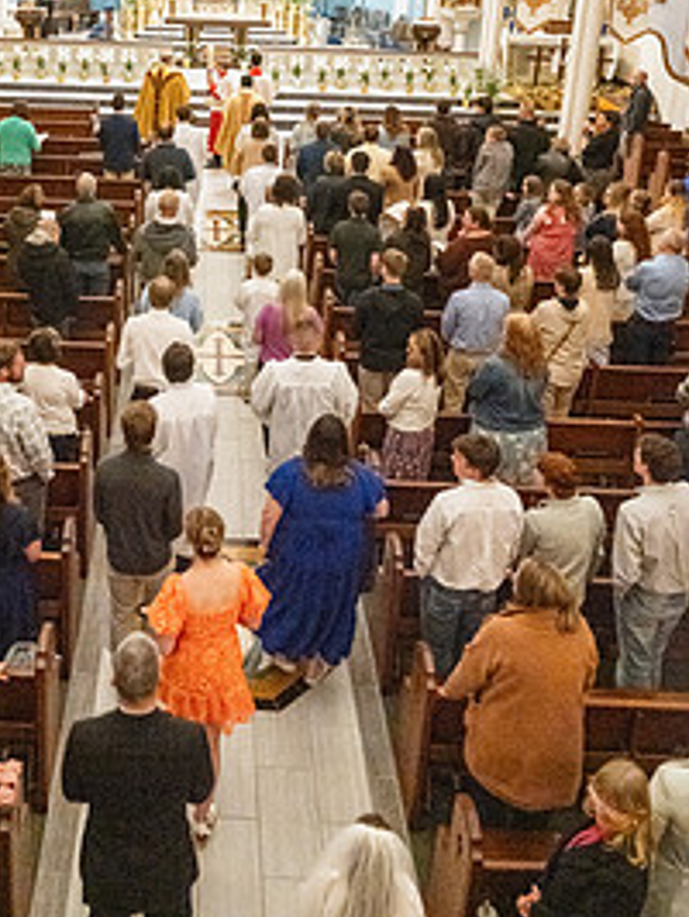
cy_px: 145
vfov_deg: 44.7
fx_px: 1033
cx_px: 176
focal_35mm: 39
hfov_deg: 36.1
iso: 5000
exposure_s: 1/60
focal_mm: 24
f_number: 8
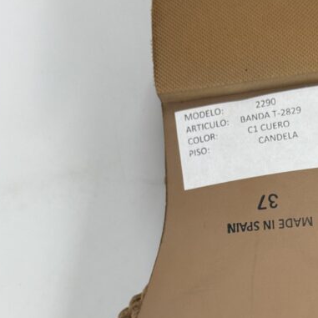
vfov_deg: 19.0
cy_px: 315
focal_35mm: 89
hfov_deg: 19.4
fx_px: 925
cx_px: 211
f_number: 1.78
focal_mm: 6.76
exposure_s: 1/553
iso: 80
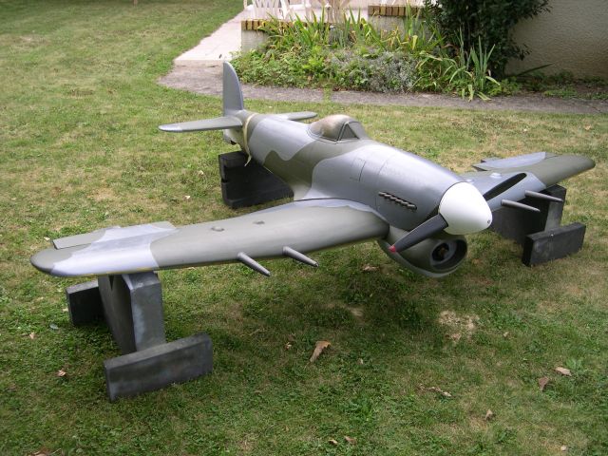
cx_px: 304
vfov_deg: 37.7
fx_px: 667
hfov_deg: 49.0
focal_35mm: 38
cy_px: 228
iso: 100
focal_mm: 8
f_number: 2.8
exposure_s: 1/169
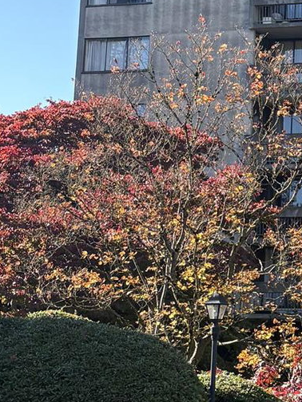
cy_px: 87
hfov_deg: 13.0
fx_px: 1280
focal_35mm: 110
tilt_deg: +12.3
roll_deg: -1.2
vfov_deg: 17.7
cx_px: 407
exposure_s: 1/1311
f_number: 1.6
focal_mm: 5.96
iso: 64
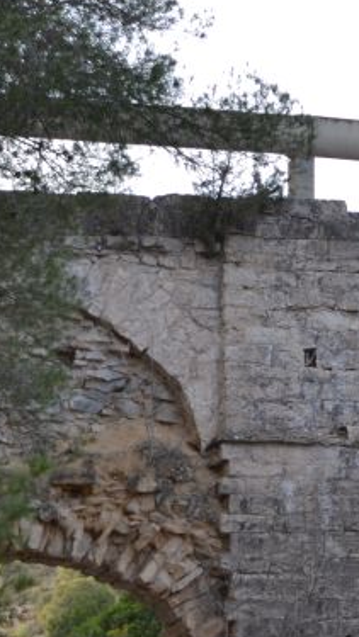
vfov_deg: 11.7
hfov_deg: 6.6
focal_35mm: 184
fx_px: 3115
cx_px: 373
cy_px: 431
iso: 100
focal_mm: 55
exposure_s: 1/160
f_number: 4.5
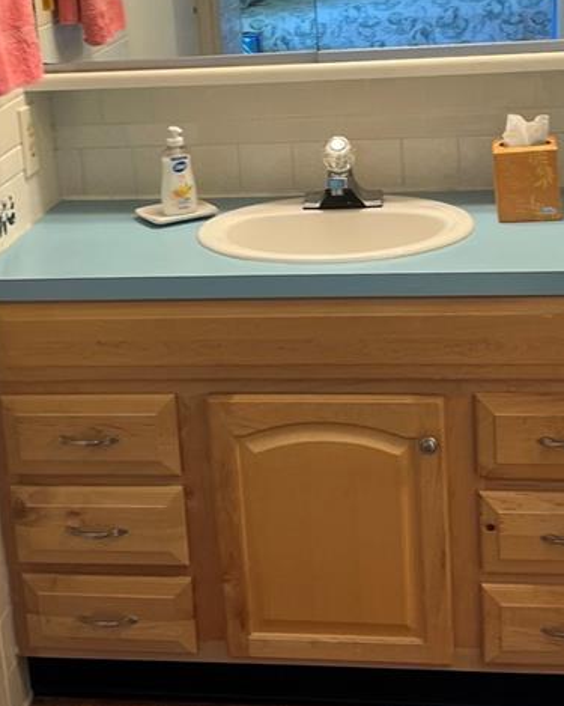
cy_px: 211
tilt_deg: -14.3
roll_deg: +3.2
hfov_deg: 23.5
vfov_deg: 28.9
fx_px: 1357
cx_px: 278
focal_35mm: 65
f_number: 1.6
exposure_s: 1/60
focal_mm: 5.1
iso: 64
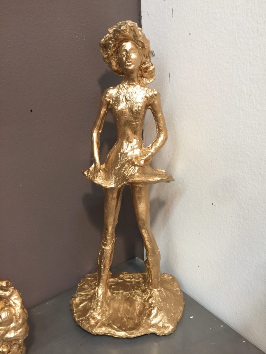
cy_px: 177
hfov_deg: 48.2
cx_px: 133
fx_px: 297
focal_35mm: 29
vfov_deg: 61.7
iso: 64
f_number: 2.2
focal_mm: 4.15
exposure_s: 1/33
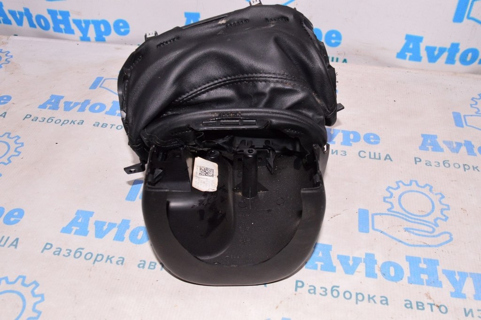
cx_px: 240
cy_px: 160
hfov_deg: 53.2
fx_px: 481
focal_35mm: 36
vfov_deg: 36.8
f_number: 8
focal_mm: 24
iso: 1600
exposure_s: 1/160
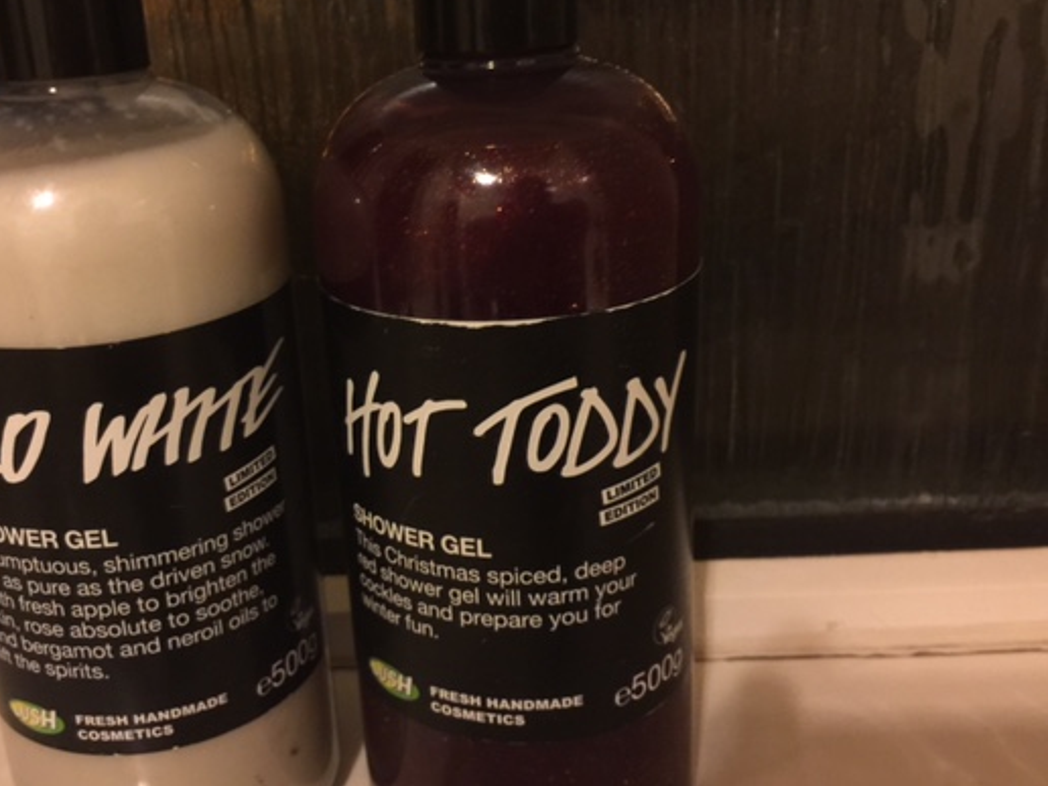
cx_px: 431
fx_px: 1090
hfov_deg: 51.1
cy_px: 368
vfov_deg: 39.6
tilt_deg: -22.8
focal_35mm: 36
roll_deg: +3.5
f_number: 2.2
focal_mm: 4.15
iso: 80
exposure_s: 1/4
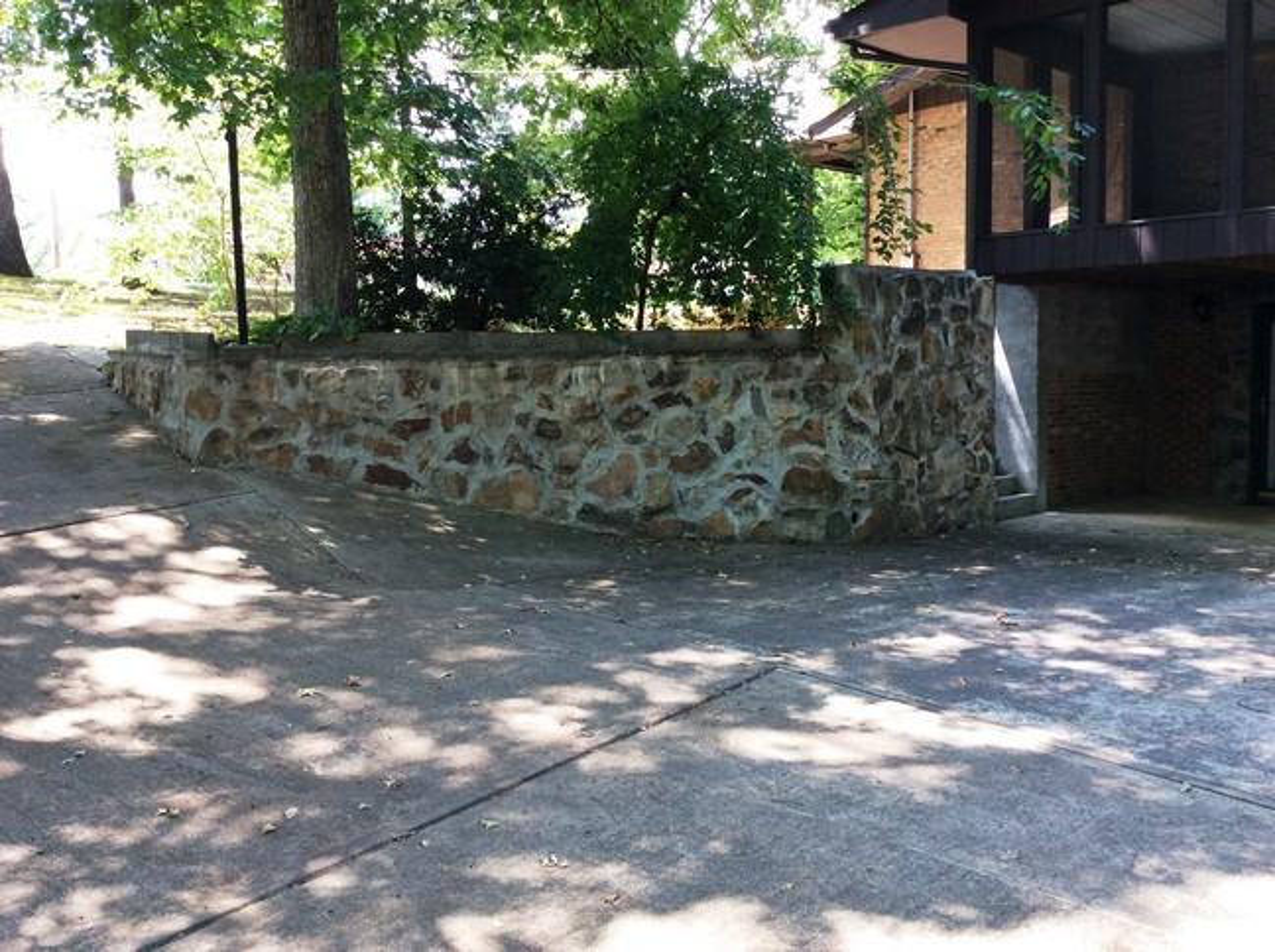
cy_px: 476
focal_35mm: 32
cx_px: 638
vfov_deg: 44.1
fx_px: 1177
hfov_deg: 56.9
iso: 50
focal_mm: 3.3
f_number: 2.4
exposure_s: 1/120
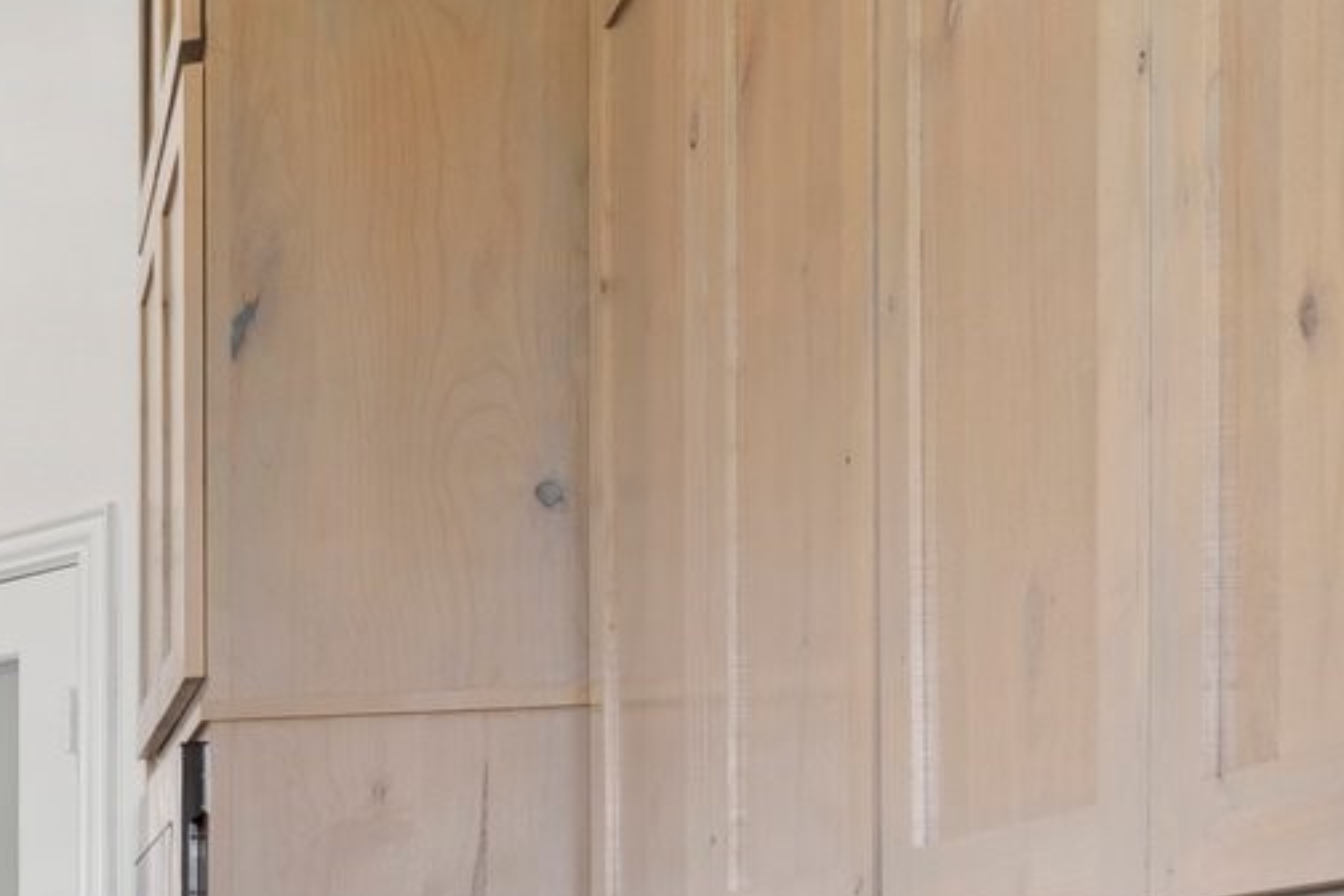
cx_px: -1040
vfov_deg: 19.6
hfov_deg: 21.3
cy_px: 1089
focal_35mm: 65
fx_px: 2426
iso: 400
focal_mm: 16
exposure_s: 1/2
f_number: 8
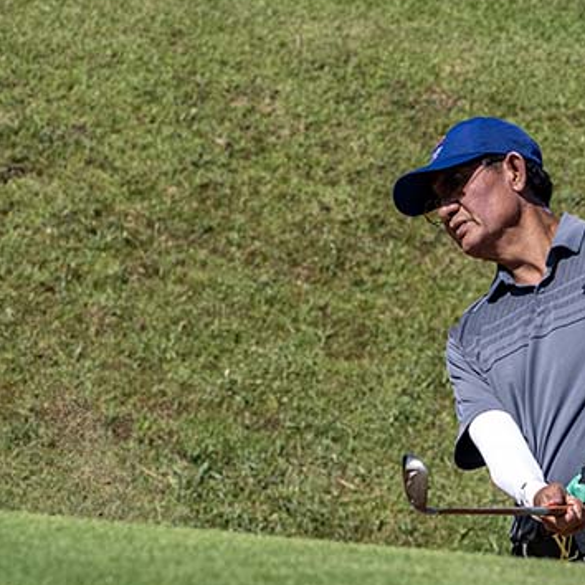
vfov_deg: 3.8
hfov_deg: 3.8
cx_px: 66
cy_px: 476
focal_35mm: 461
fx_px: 8814
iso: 450
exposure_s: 1/2000
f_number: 7.1
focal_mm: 200
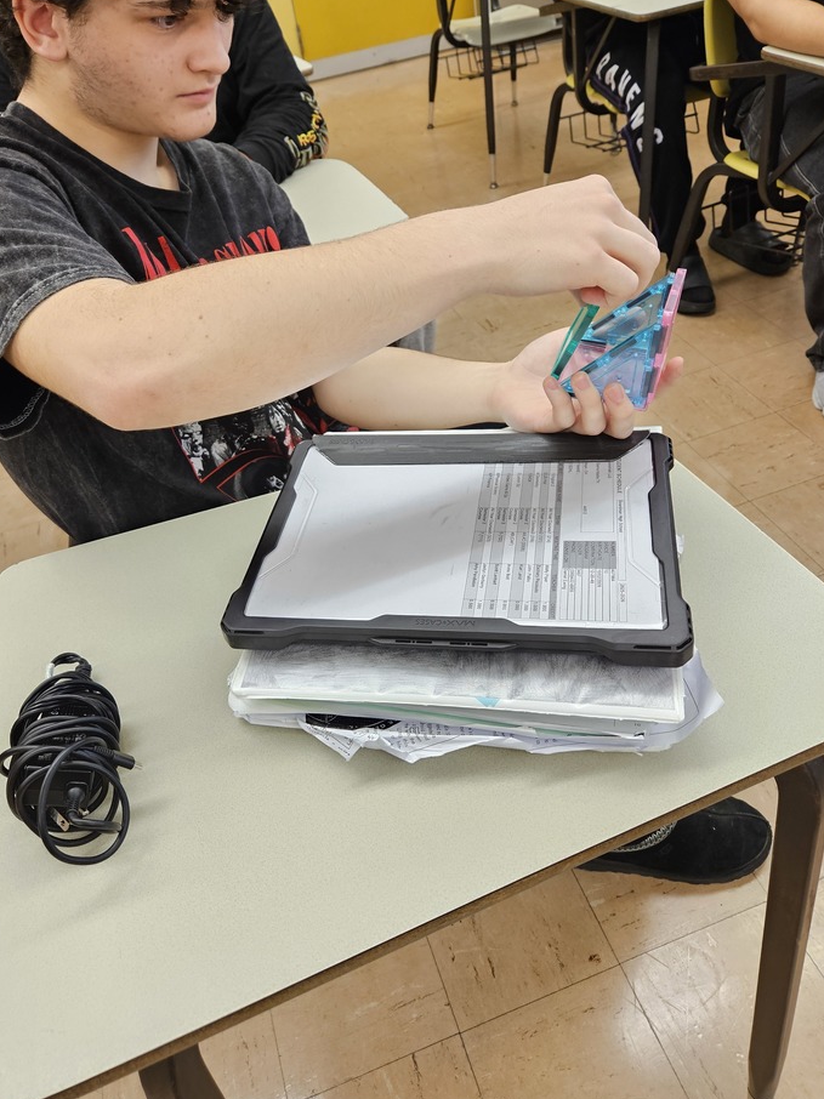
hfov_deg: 53.0
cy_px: 513
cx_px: 388
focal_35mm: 26
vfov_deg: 67.2
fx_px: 826
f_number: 1.8
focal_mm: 5.4
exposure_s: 1/120
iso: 320
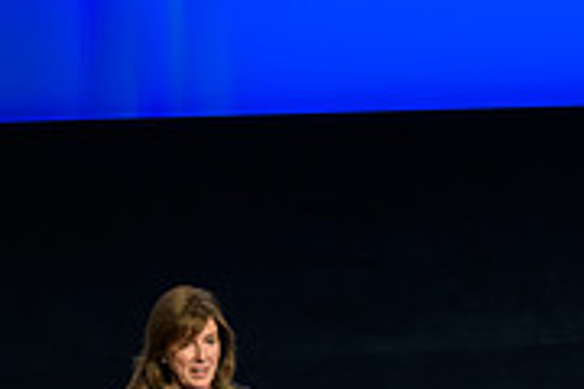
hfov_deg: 6.1
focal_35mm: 338
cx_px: 214
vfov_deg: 4.1
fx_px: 5483
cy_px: 459
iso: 1600
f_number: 3.2
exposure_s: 1/200
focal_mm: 105
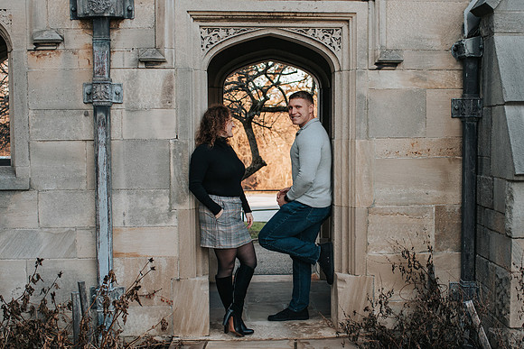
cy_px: 192
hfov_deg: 37.7
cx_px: 298
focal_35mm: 53
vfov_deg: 25.7
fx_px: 765
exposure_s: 1/800
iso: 800
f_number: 2.8
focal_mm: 35
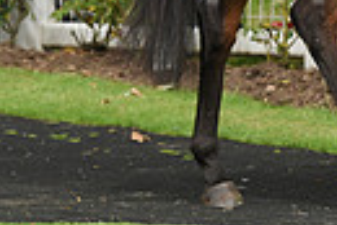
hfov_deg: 2.7
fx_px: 7113
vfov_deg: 1.8
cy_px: -159
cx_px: 542
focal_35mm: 759
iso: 500
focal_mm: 170
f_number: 5.6
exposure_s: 1/2000
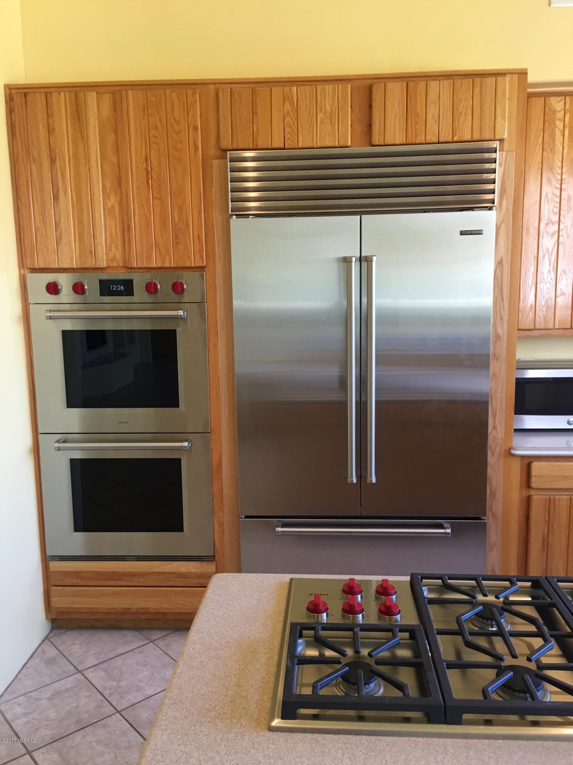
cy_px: 382
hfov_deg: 48.2
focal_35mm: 29
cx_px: 286
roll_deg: +2.8
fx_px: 640
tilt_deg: -8.7
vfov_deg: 61.7
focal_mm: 4.15
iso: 40
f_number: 2.2
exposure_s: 1/15
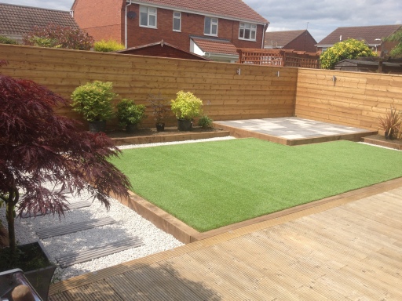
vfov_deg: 40.7
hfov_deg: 52.6
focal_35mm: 35
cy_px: 150
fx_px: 406
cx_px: 201
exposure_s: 1/1842
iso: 50
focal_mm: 4.28
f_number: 2.4
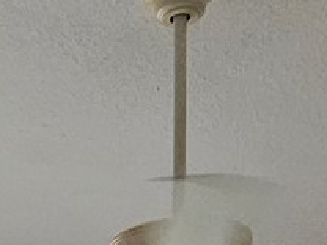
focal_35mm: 100
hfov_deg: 19.1
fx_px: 945
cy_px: 718
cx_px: -5
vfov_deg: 10.6
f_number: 2.2
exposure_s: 1/60
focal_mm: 2.2
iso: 125
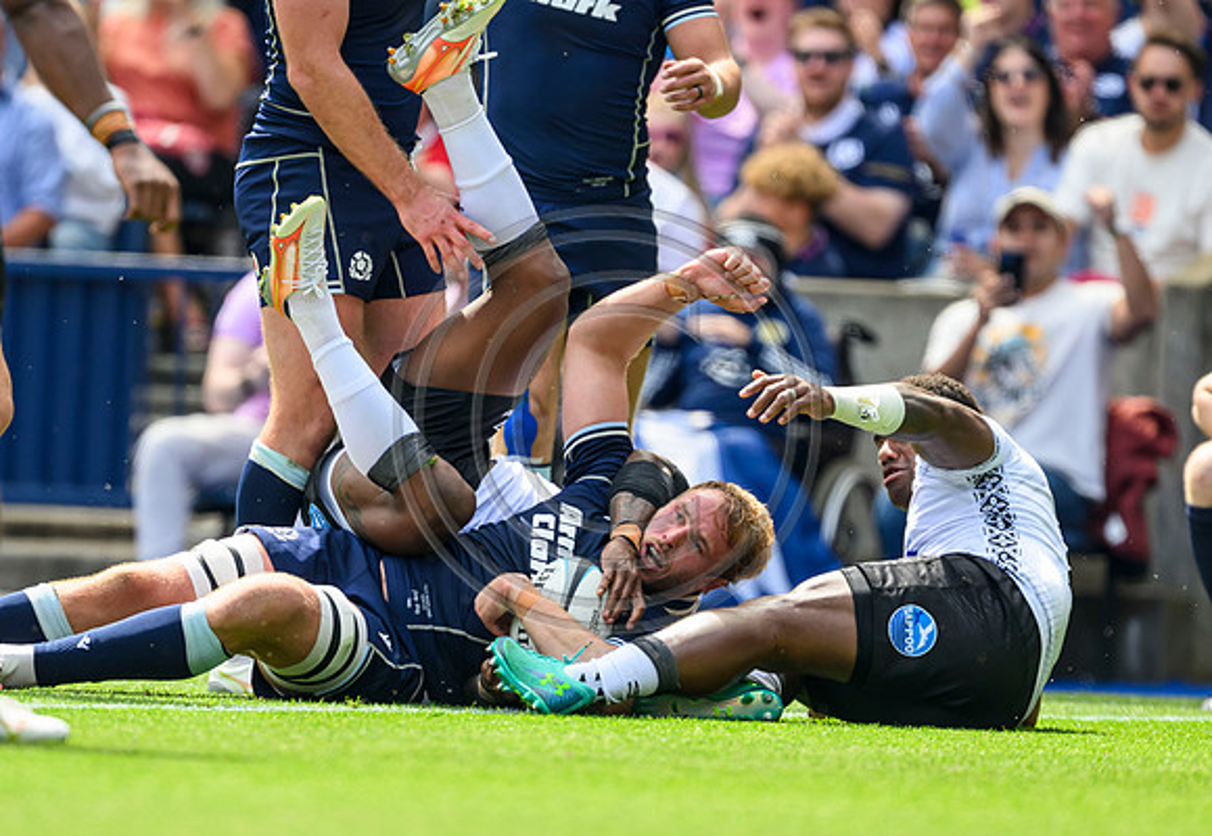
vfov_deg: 1.5
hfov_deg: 2.2
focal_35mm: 935
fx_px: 31798
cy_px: 656
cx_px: 520
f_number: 4
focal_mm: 560
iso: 500
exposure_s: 1/1600
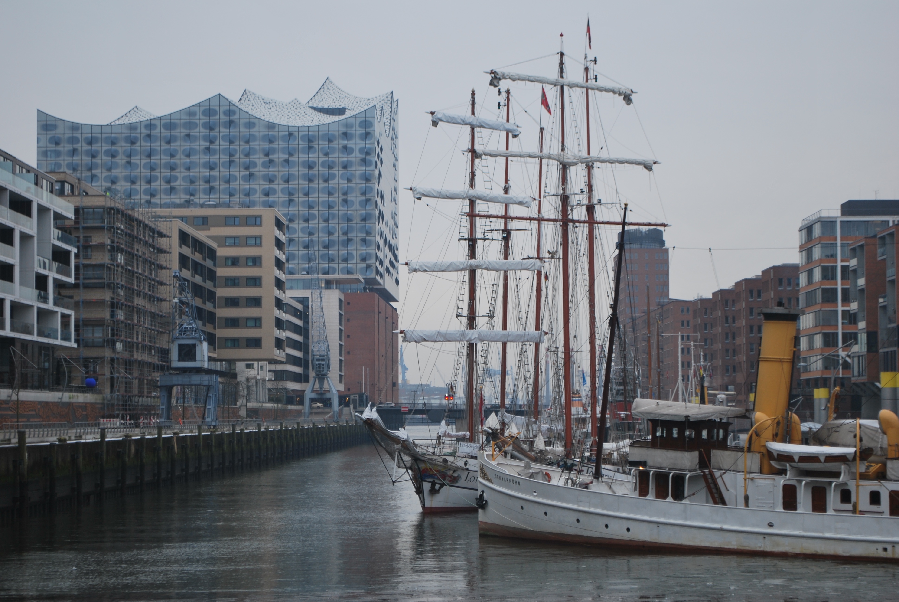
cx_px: 450
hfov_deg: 24.6
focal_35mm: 82
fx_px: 2063
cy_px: 301
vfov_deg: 16.6
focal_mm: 55
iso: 110
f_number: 5.6
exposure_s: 1/125
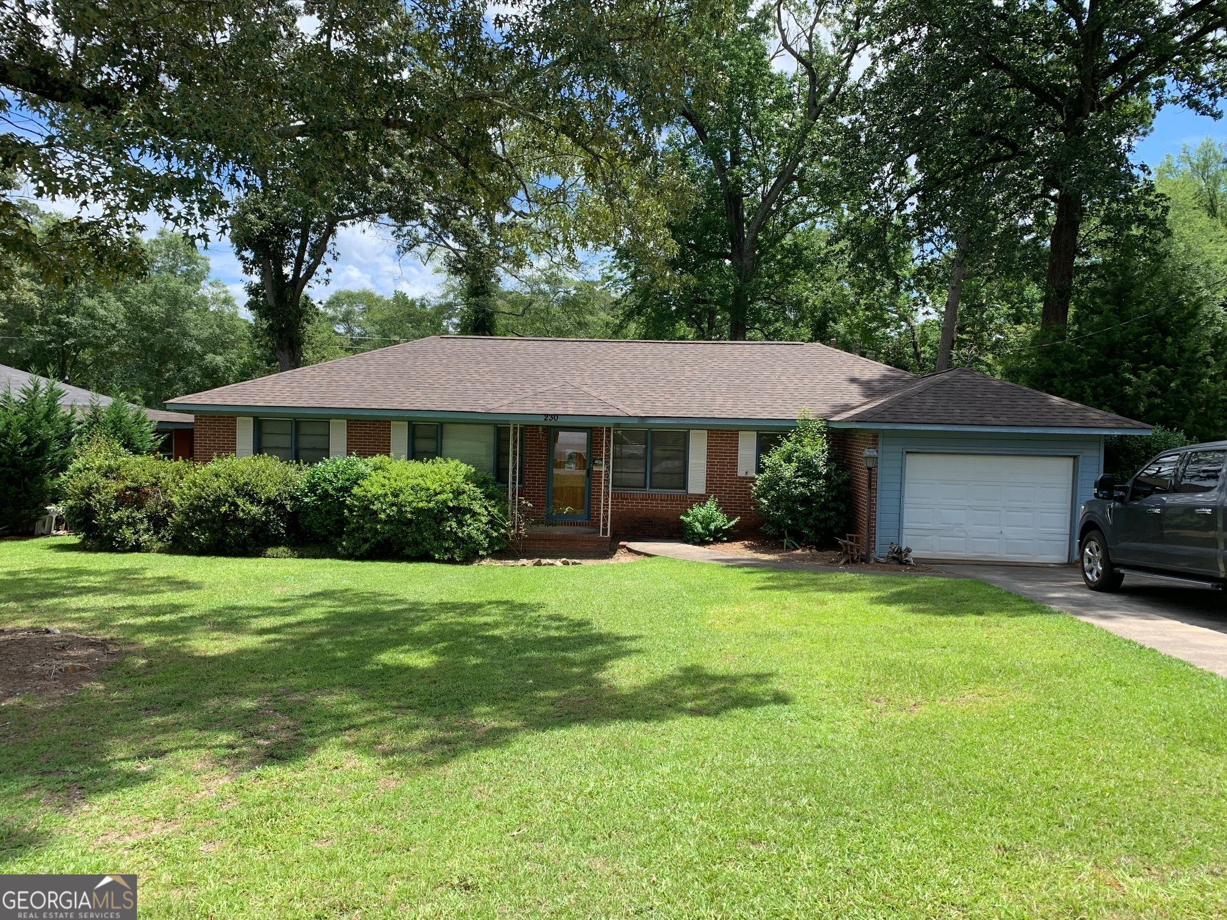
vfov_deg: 53.1
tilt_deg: -2.8
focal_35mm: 26
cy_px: 460
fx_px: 922
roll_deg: -1.4
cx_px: 614
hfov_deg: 67.3
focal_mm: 4.25
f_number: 1.8
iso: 25
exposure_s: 1/954
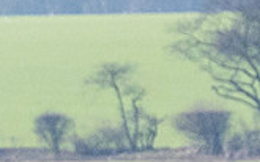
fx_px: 24105
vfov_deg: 0.4
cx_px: 826
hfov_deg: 0.6
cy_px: 6
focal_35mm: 3403
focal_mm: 280
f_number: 4
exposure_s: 1/3200
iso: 400
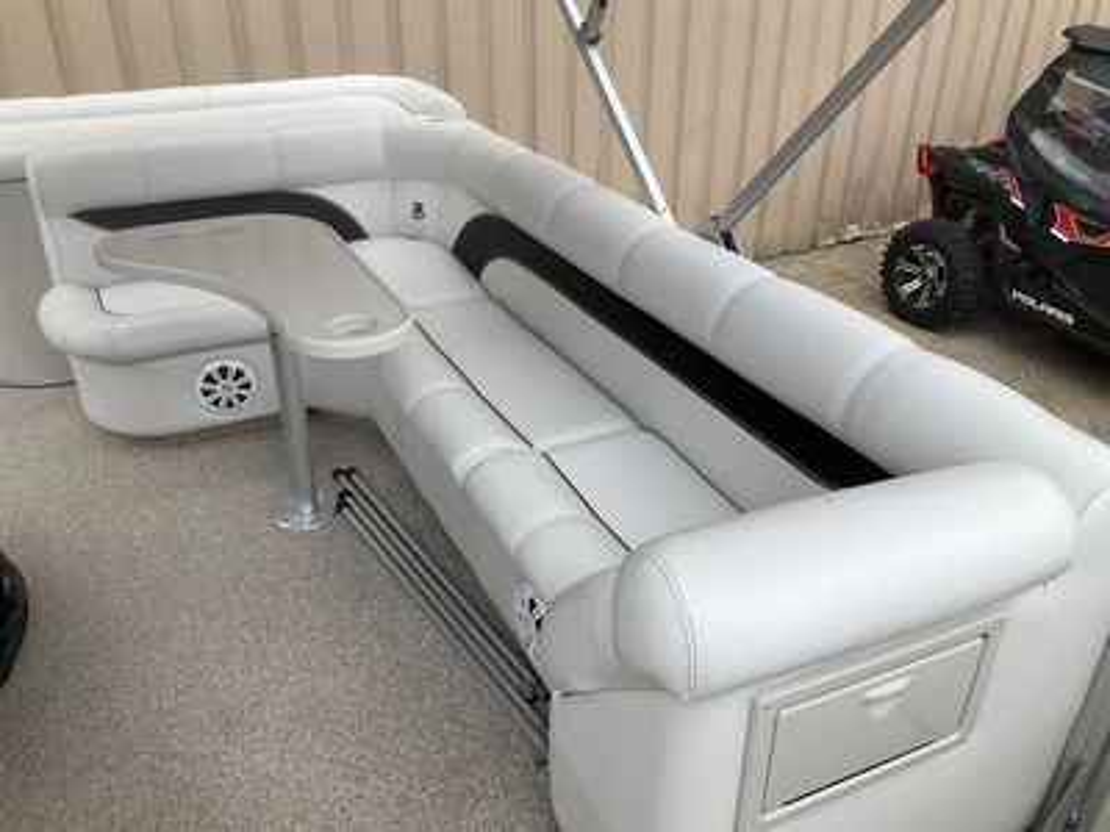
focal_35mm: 29
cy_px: 416
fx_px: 930
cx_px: 555
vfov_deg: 48.2
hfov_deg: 61.7
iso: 25
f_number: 1.8
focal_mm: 3
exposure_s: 1/1675
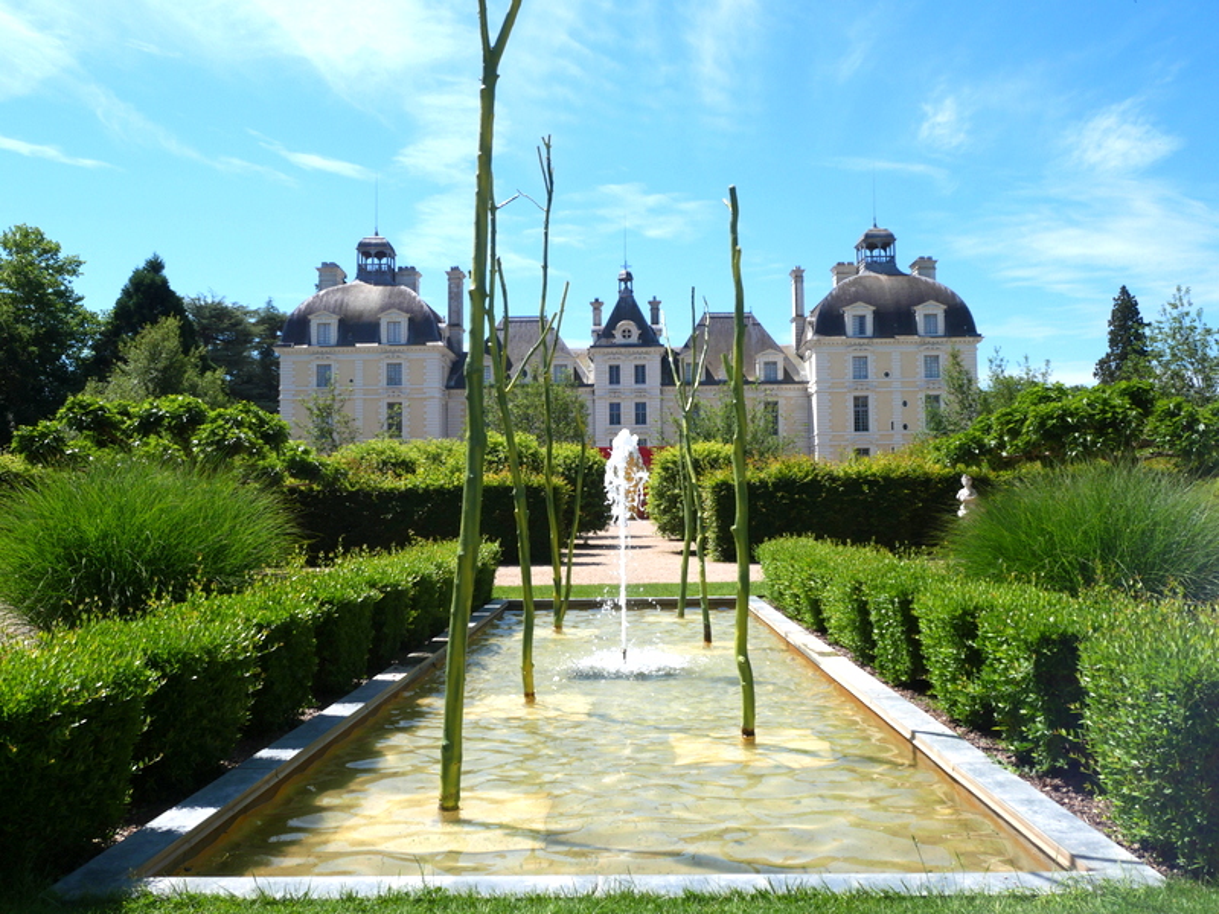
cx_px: 610
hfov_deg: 60.0
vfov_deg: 46.8
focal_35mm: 30
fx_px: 1056
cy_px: 457
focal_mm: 15
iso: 200
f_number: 9
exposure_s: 1/500
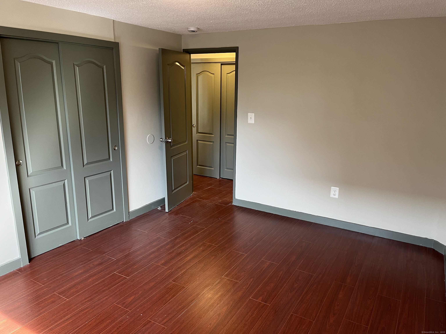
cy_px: 167
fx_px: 335
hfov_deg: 67.3
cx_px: 223
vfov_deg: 53.1
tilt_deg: -14.9
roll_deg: -0.7
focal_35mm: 26
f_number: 1.6
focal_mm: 5.1
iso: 100
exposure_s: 1/60
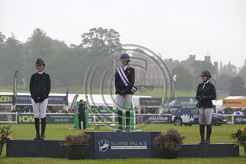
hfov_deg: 17.8
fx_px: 786
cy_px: 82
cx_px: 123
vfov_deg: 11.9
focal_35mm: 115
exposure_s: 1/1250
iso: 1000
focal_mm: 115
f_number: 4.5
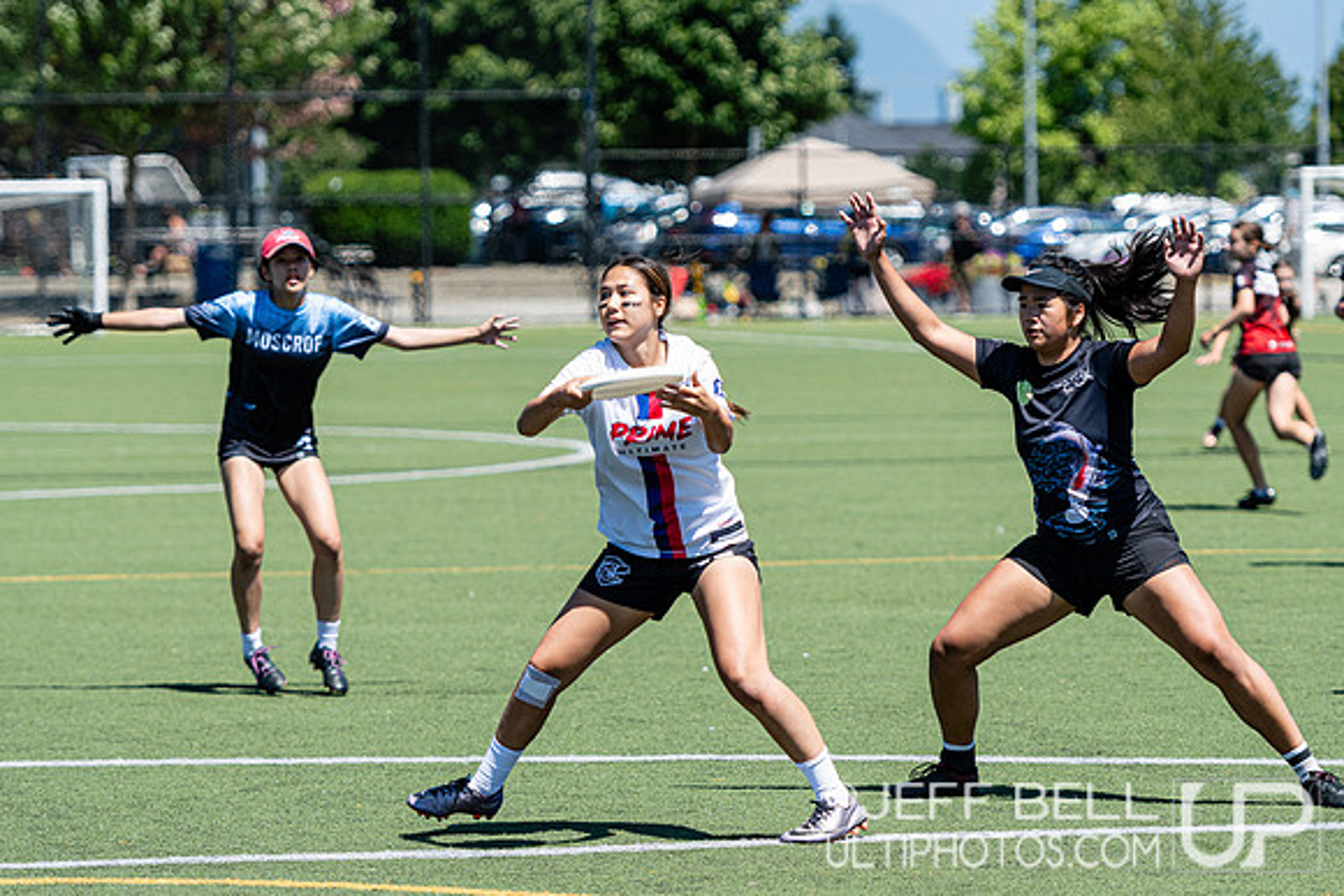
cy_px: 448
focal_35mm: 202
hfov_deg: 10.2
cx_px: 672
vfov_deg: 6.8
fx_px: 7561
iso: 100
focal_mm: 135
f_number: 3.2
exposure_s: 1/1600
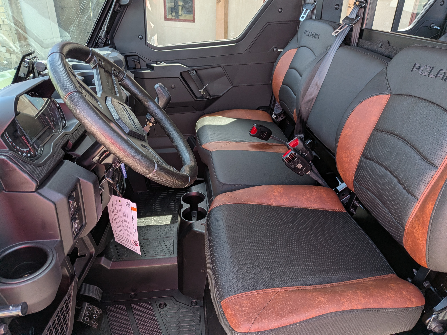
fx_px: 310
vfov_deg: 56.8
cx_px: 224
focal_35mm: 24
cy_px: 168
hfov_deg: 71.6
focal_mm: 4.53
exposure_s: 1/135
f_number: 1.7
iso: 38
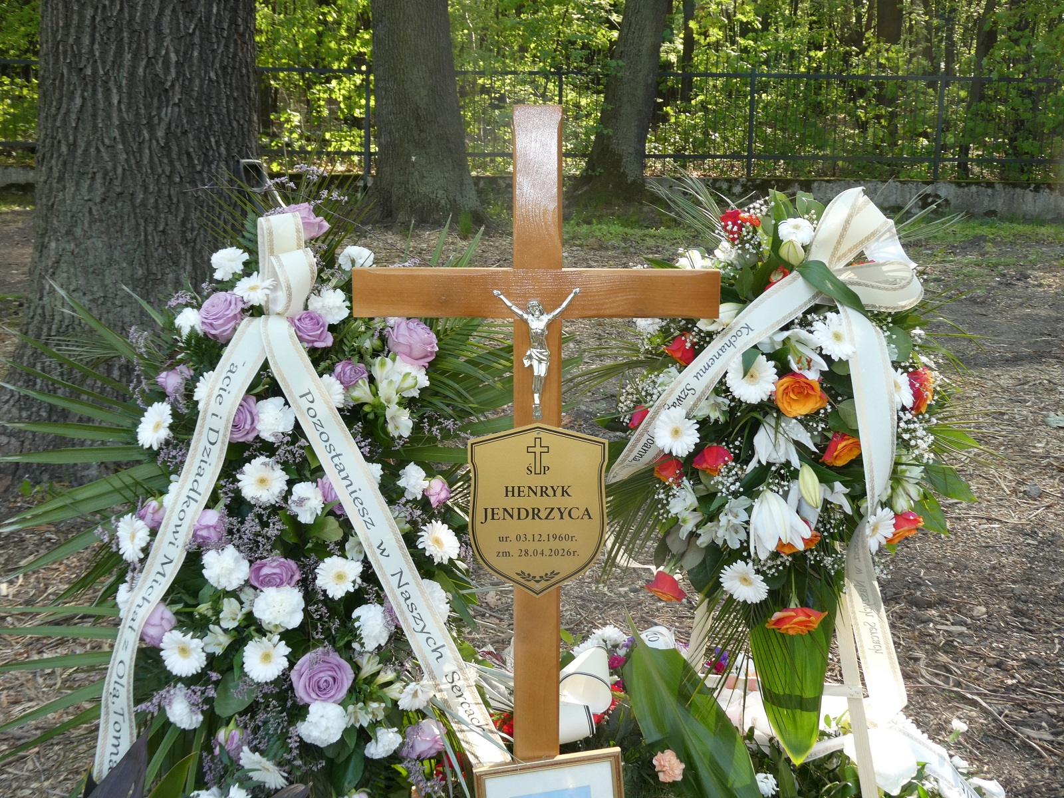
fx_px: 1229
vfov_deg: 36.0
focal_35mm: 40
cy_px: 399
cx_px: 532
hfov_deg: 46.8
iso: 125
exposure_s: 1/60
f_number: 3.8
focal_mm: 7.2
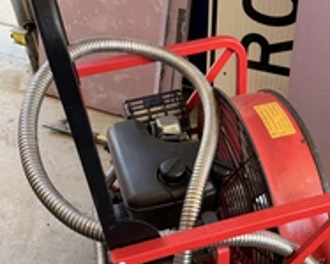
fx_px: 489
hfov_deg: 37.1
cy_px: 171
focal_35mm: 50
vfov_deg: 30.1
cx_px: 199
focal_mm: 6.76
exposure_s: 1/121
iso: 125
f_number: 1.78
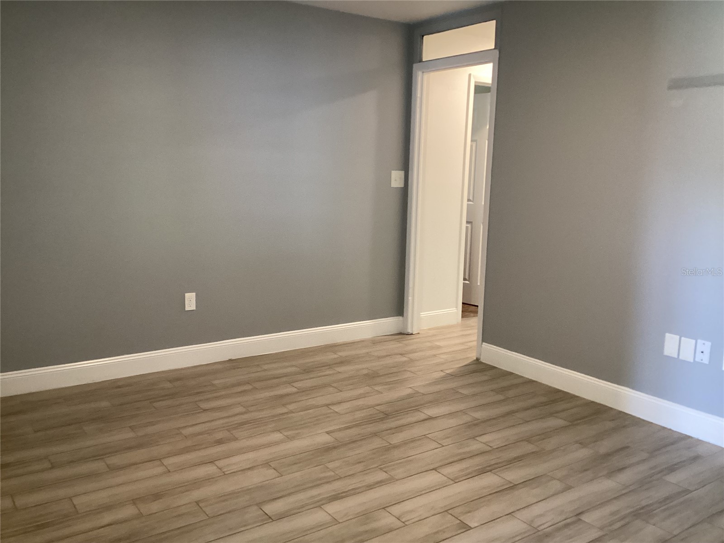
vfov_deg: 45.4
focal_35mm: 31
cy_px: 272
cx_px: 362
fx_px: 648
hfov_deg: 58.4
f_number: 2.4
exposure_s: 1/40
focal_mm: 3.3
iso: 320
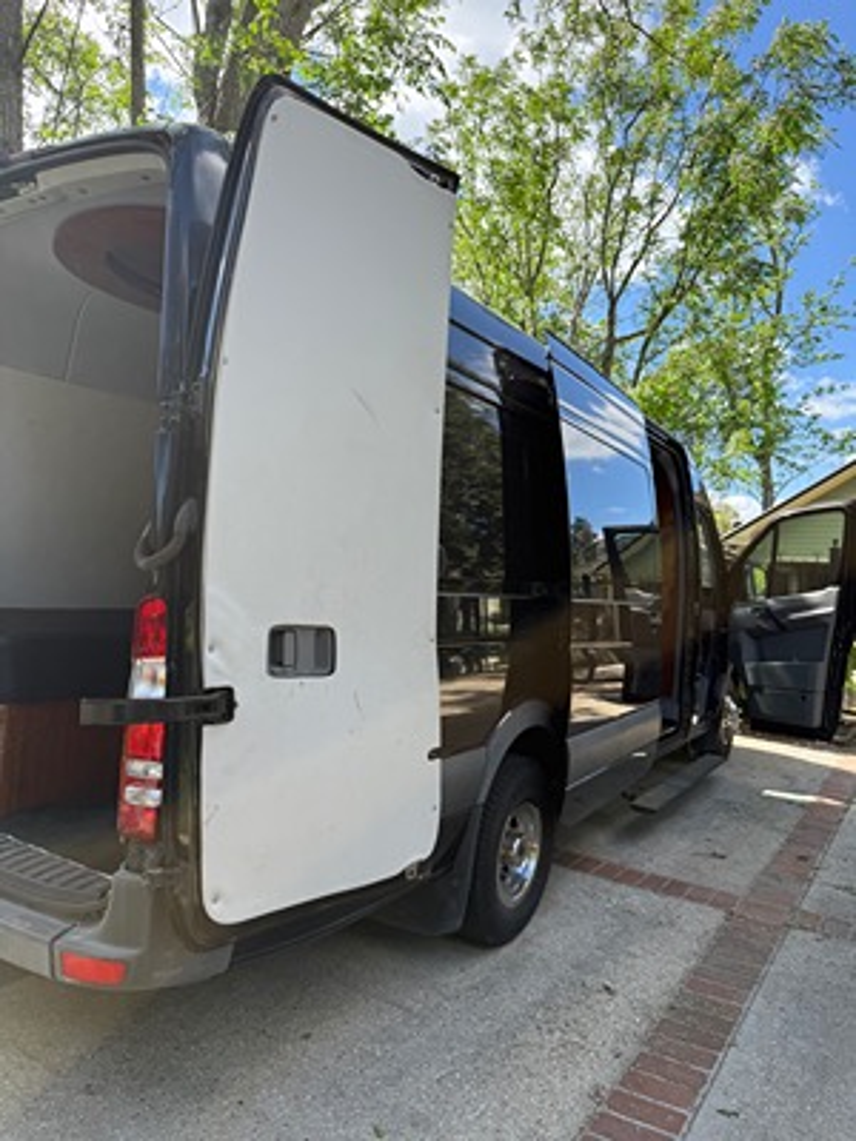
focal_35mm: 24
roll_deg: -3.3
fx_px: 791
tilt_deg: +0.4
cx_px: 428
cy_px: 570
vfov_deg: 71.6
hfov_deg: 56.8
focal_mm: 6.76
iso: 100
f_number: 1.78
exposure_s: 1/1770
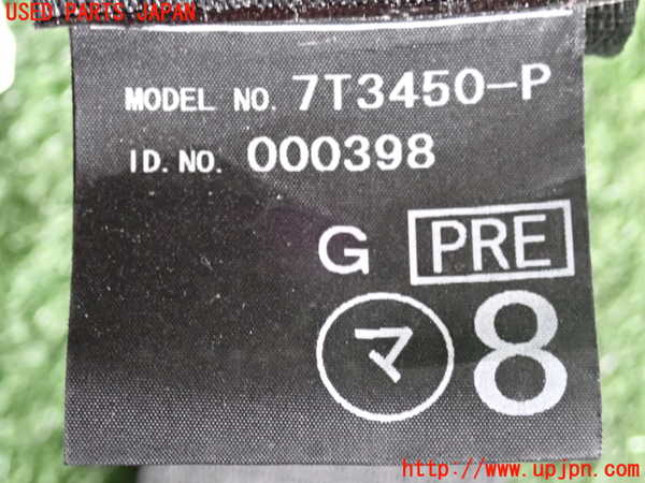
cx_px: 322
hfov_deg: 23.8
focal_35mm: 82
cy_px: 242
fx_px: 1528
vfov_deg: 18.0
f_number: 4.3
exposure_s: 1/50
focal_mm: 14.62
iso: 4000
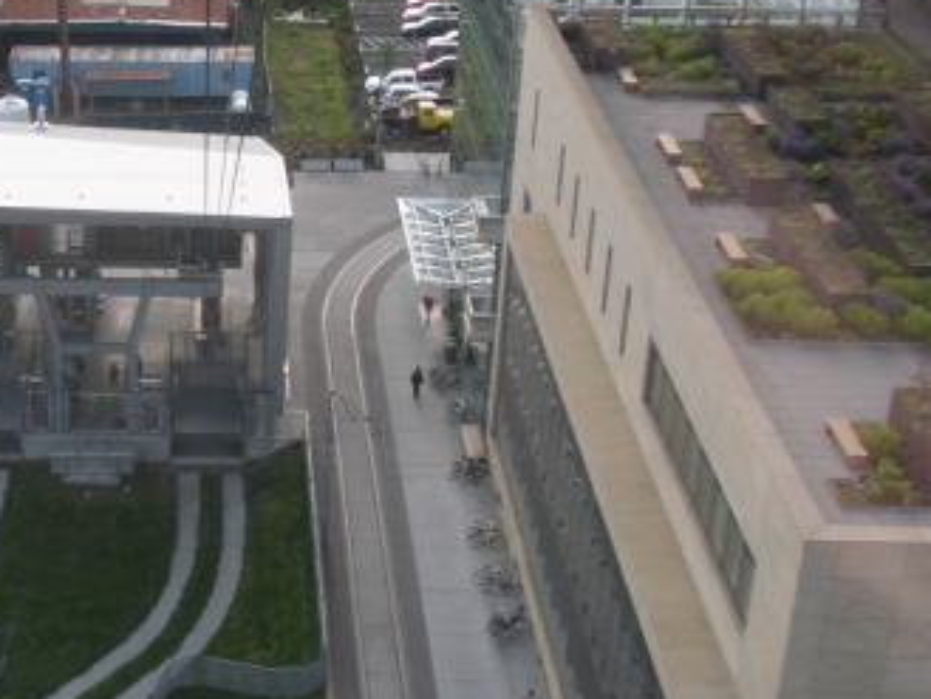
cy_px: 275
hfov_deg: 27.3
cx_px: 207
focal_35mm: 70
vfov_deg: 21.0
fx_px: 1883
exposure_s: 1/62.8
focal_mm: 6.3
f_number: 3.5
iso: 64
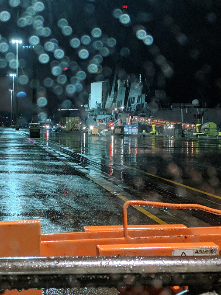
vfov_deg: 30.3
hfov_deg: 22.9
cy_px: 152
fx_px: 545
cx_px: 80
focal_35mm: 64
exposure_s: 1/30
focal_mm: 4.44
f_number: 1.8
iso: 400
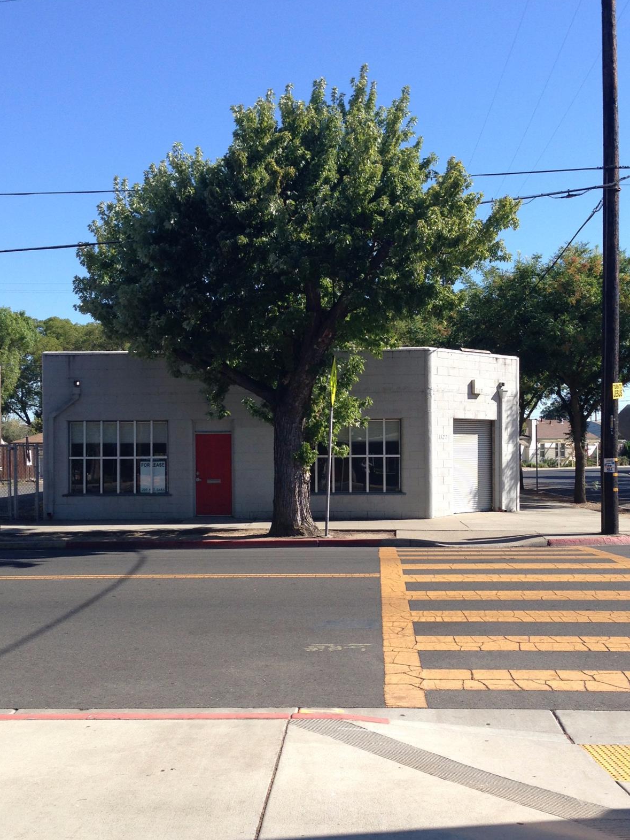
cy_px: 451
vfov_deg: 44.8
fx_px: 1019
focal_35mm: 42
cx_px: 330
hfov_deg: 34.4
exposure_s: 1/985
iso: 50
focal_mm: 4.12
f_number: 2.4
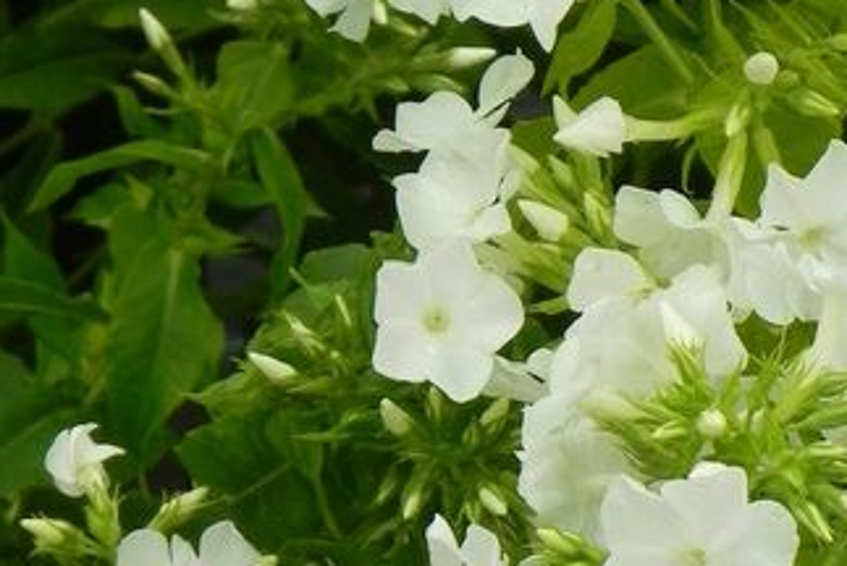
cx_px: 653
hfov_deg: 6.8
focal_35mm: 301
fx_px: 7088
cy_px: 485
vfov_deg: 4.6
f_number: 7.1
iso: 160
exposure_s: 1/200
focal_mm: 20.8
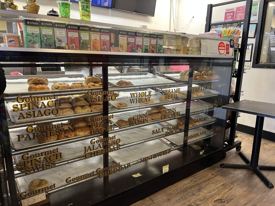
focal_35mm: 26
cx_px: 138
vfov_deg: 53.1
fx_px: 207
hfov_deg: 67.3
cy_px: 103
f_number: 1.5
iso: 200
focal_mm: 5.7
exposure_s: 1/60
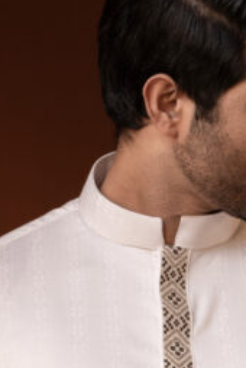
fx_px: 6685
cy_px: 645
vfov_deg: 3.1
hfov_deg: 2.1
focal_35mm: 654
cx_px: 234
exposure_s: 1/60
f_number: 5
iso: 250
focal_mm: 146
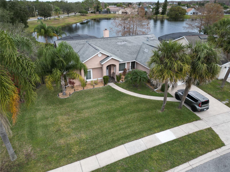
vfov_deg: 56.8
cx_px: 115
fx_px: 159
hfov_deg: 71.6
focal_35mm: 24
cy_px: 86
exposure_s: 1/500
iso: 130
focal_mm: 6.72
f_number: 1.7
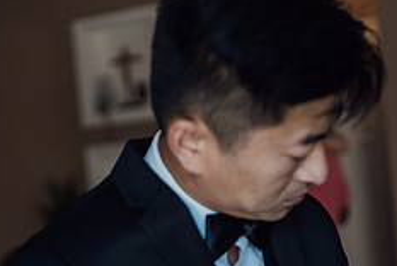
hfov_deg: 23.3
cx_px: 174
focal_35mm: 87
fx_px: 961
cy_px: 241
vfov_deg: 15.6
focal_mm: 35
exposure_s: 1/640
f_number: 1.4
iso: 320
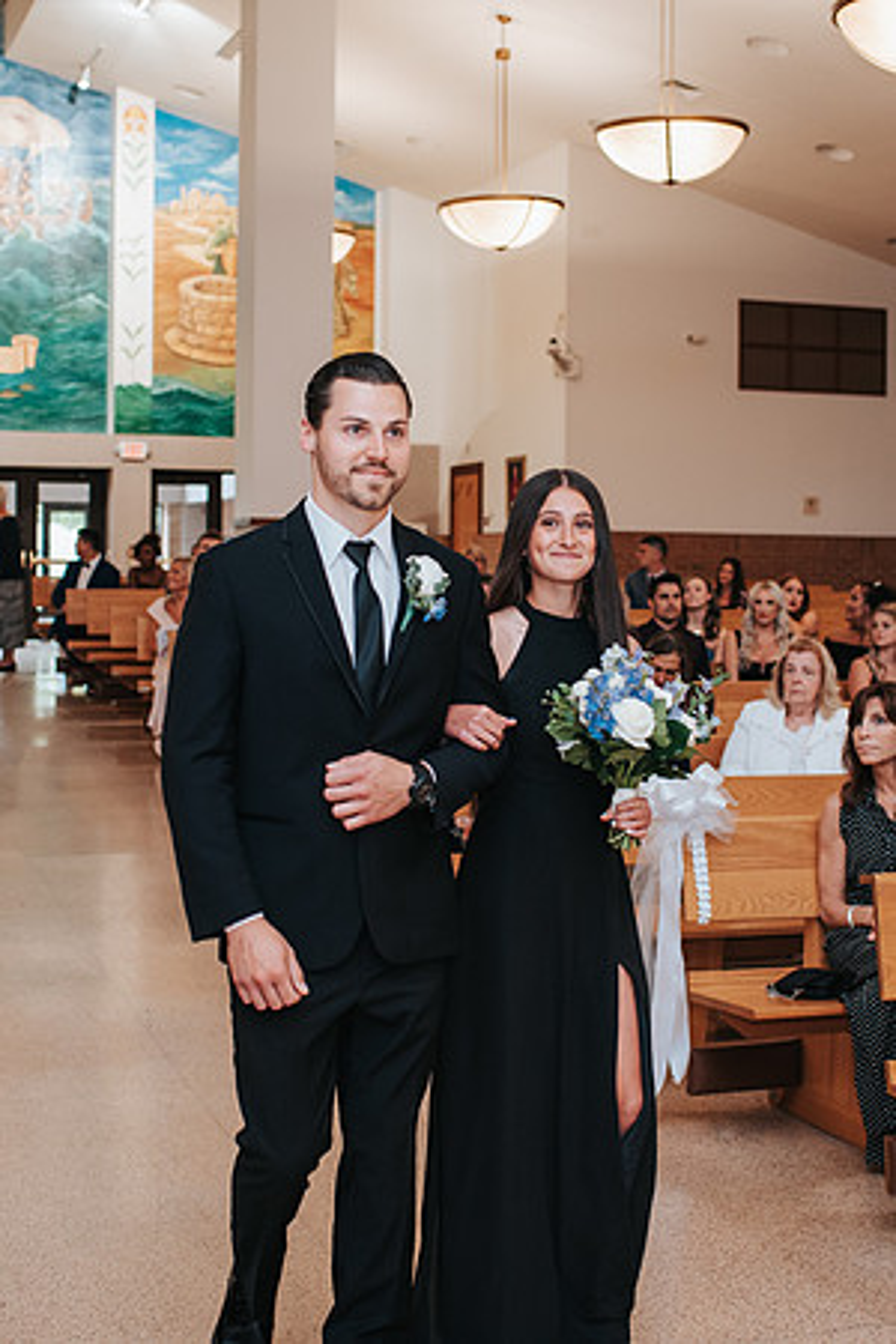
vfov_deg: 36.6
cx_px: 446
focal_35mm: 54
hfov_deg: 24.8
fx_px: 2034
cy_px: 646
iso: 1000
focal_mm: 35
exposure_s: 1/125
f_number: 2.8
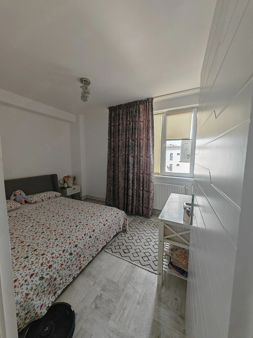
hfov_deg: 89.9
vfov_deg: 106.2
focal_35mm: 13
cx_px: 126
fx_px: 127
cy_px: 169
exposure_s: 1/50
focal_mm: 1.82
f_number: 2
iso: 160
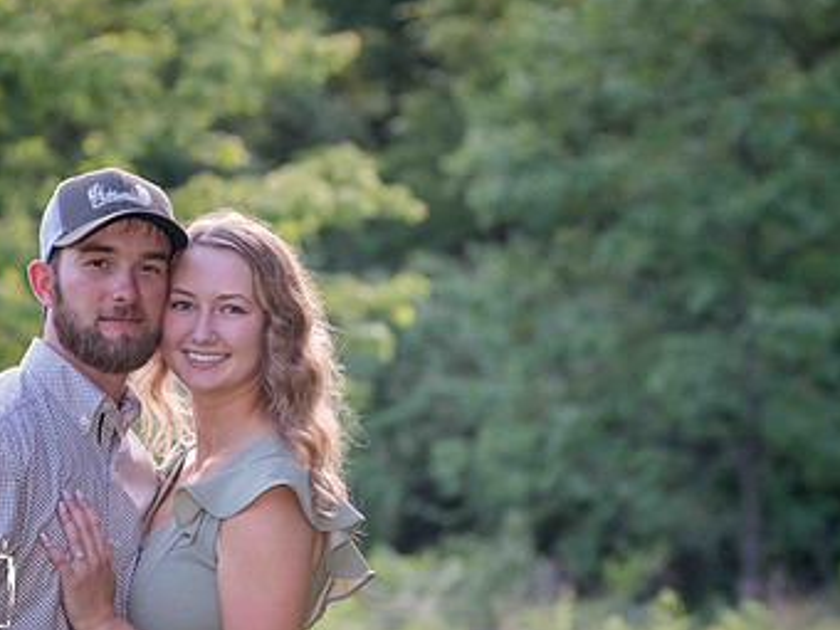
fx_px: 3422
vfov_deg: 10.5
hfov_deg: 14.0
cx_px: 395
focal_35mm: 141
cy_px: 456
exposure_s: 1/1000
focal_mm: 86
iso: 1600
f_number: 4
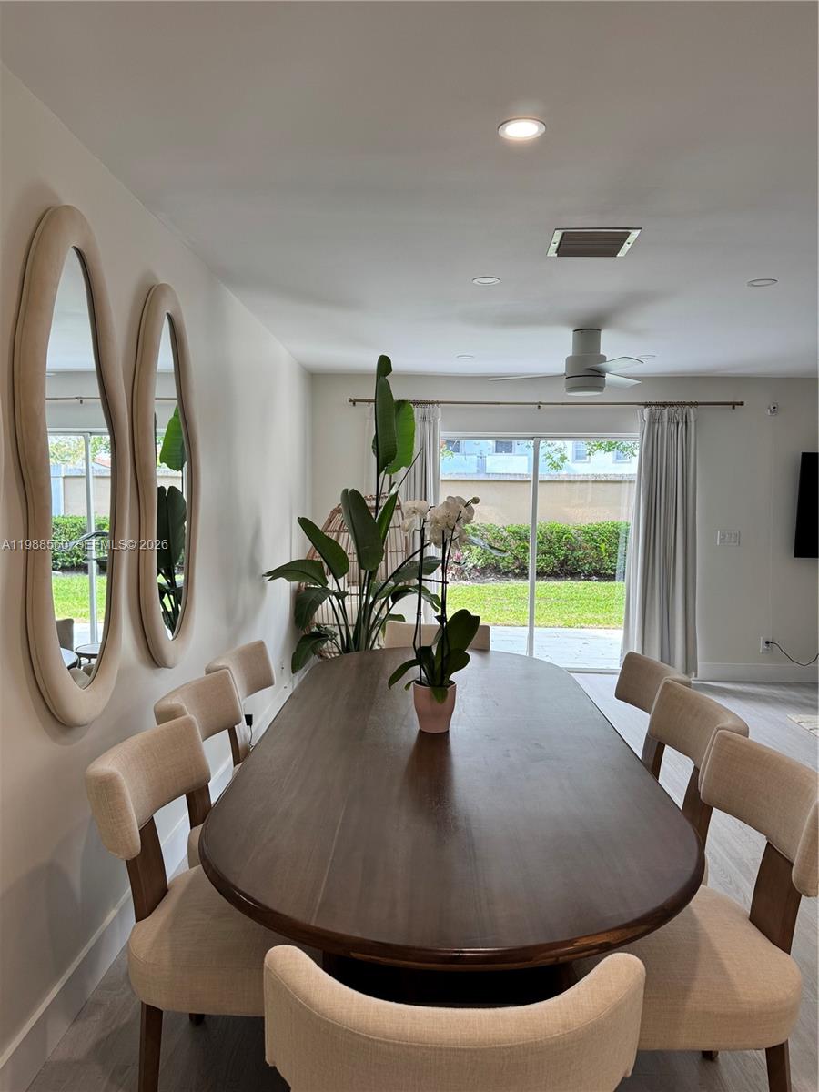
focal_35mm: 24
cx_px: 410
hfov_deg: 56.8
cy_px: 546
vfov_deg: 71.6
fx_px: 757
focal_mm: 6.76
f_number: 1.78
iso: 64
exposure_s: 1/120
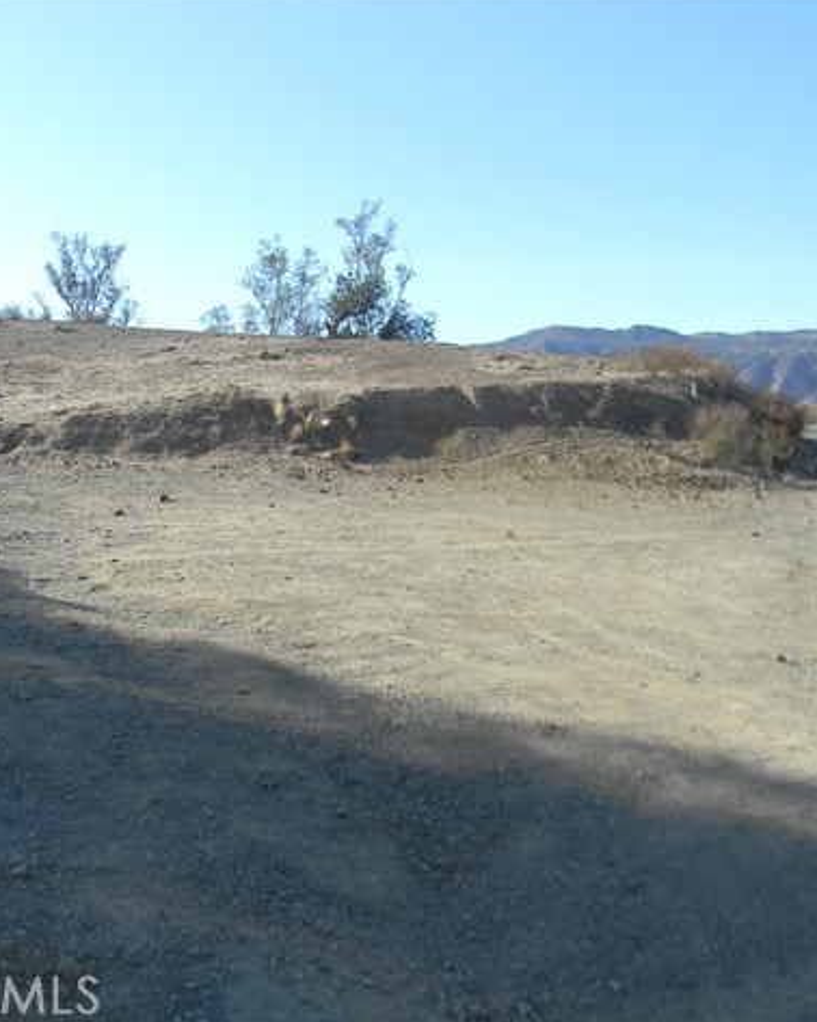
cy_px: 508
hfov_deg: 40.0
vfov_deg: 49.1
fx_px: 1119
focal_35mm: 37
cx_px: 337
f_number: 3.5
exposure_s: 1/473
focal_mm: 5
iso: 80
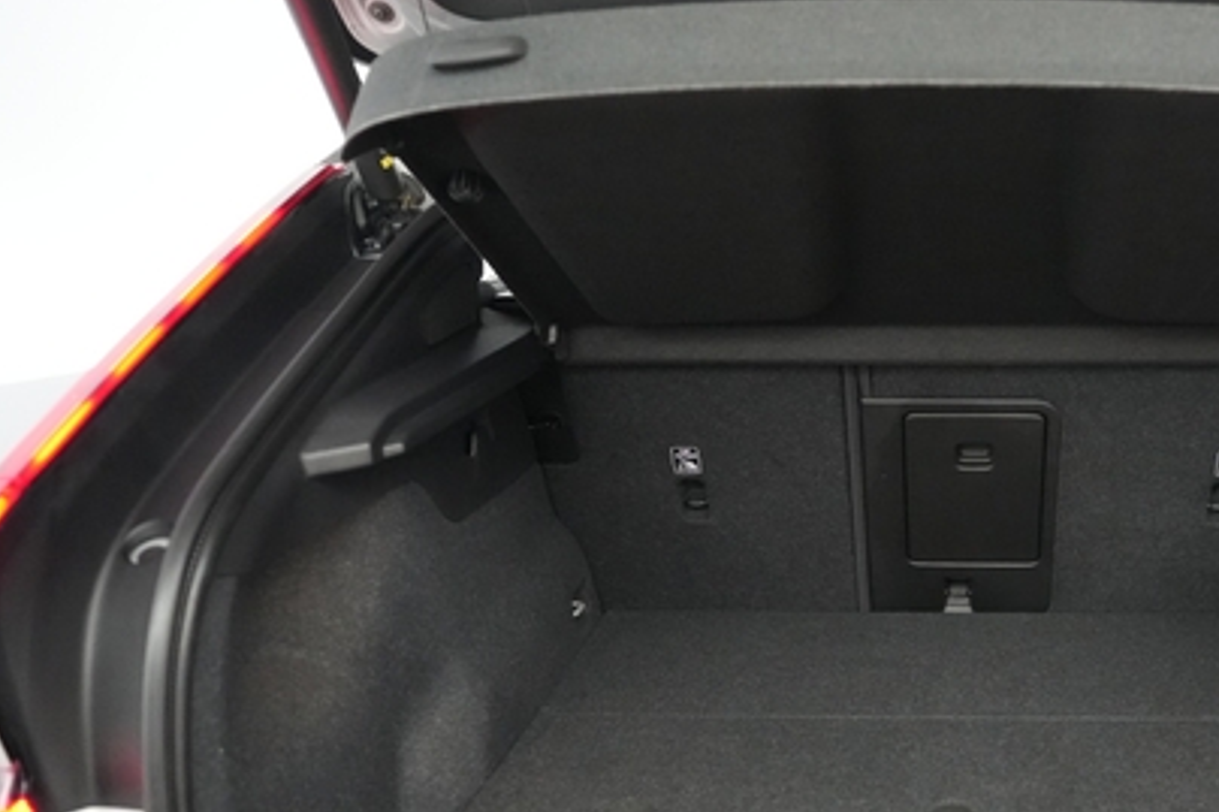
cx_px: 953
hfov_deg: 48.2
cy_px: 549
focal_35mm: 38
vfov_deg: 34.7
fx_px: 1286
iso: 8000
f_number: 2.8
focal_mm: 24
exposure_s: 1/160
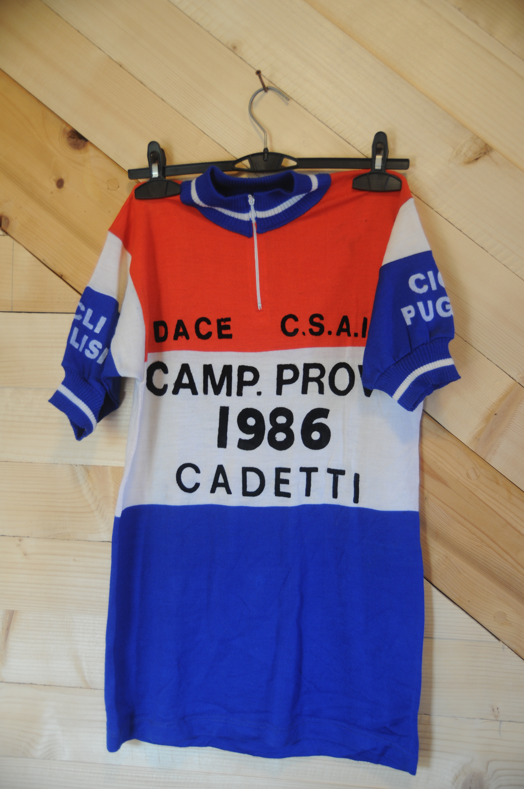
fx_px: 854
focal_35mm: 39
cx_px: 262
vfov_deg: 49.6
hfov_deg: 34.1
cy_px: 394
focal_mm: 26
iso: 200
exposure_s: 1/20
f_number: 2.8
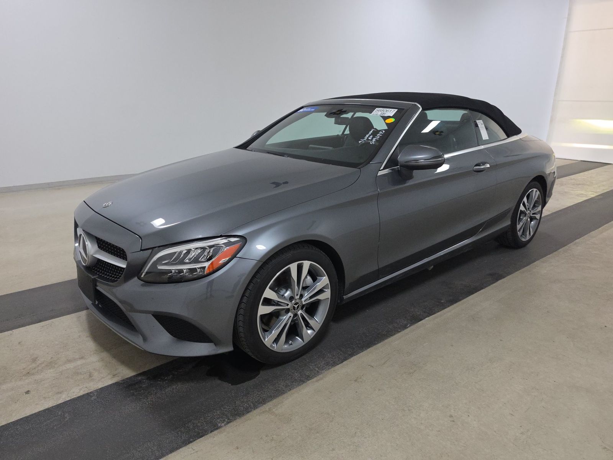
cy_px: 230
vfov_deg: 58.9
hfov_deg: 73.9
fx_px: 407
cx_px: 306
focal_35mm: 23
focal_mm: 6.5
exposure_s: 1/100
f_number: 1.4
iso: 318
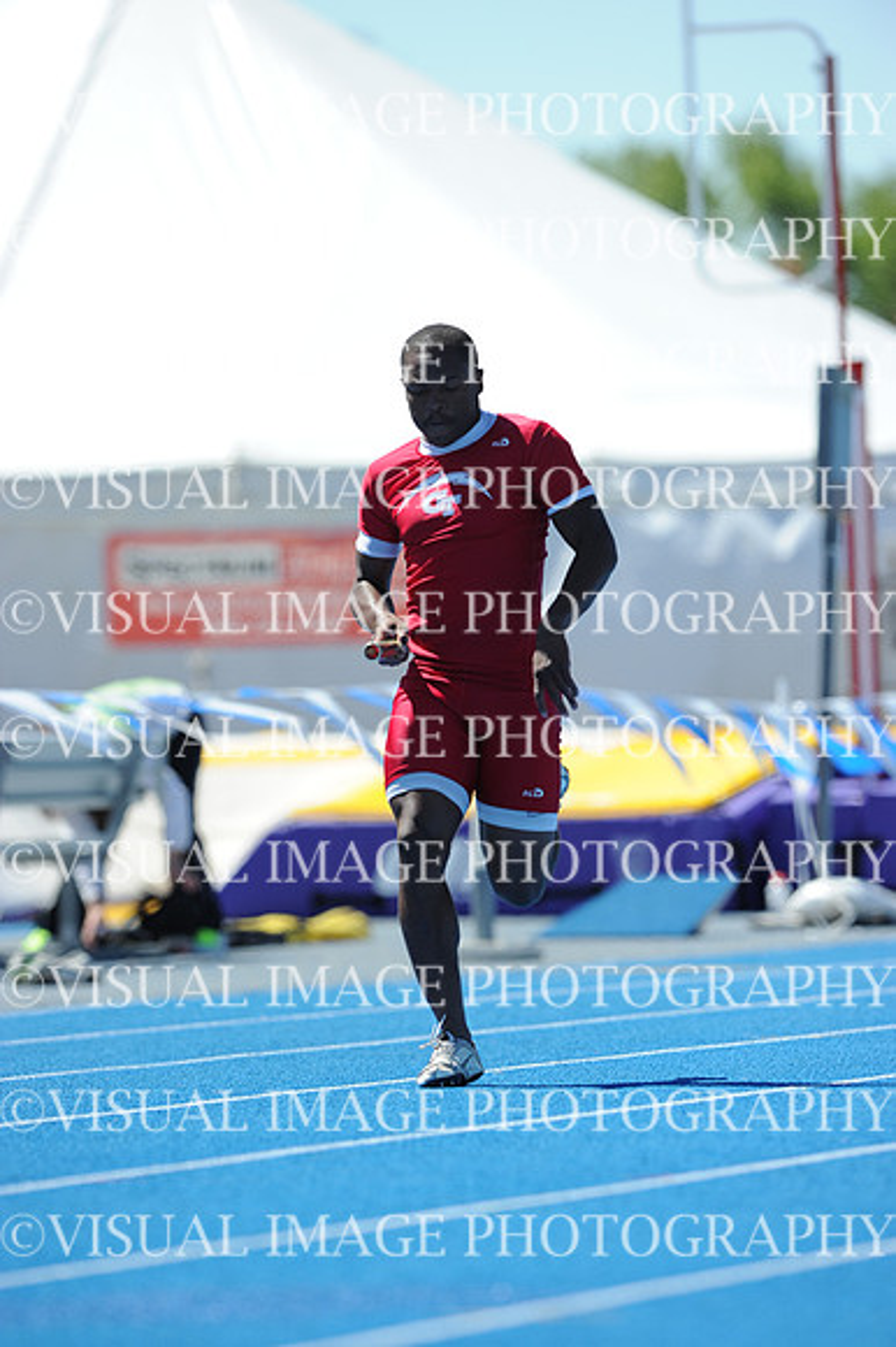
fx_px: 14950
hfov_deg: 3.4
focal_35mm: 400
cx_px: 448
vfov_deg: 5.2
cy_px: 674
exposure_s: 1/1600
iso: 320
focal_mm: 400
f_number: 5.6
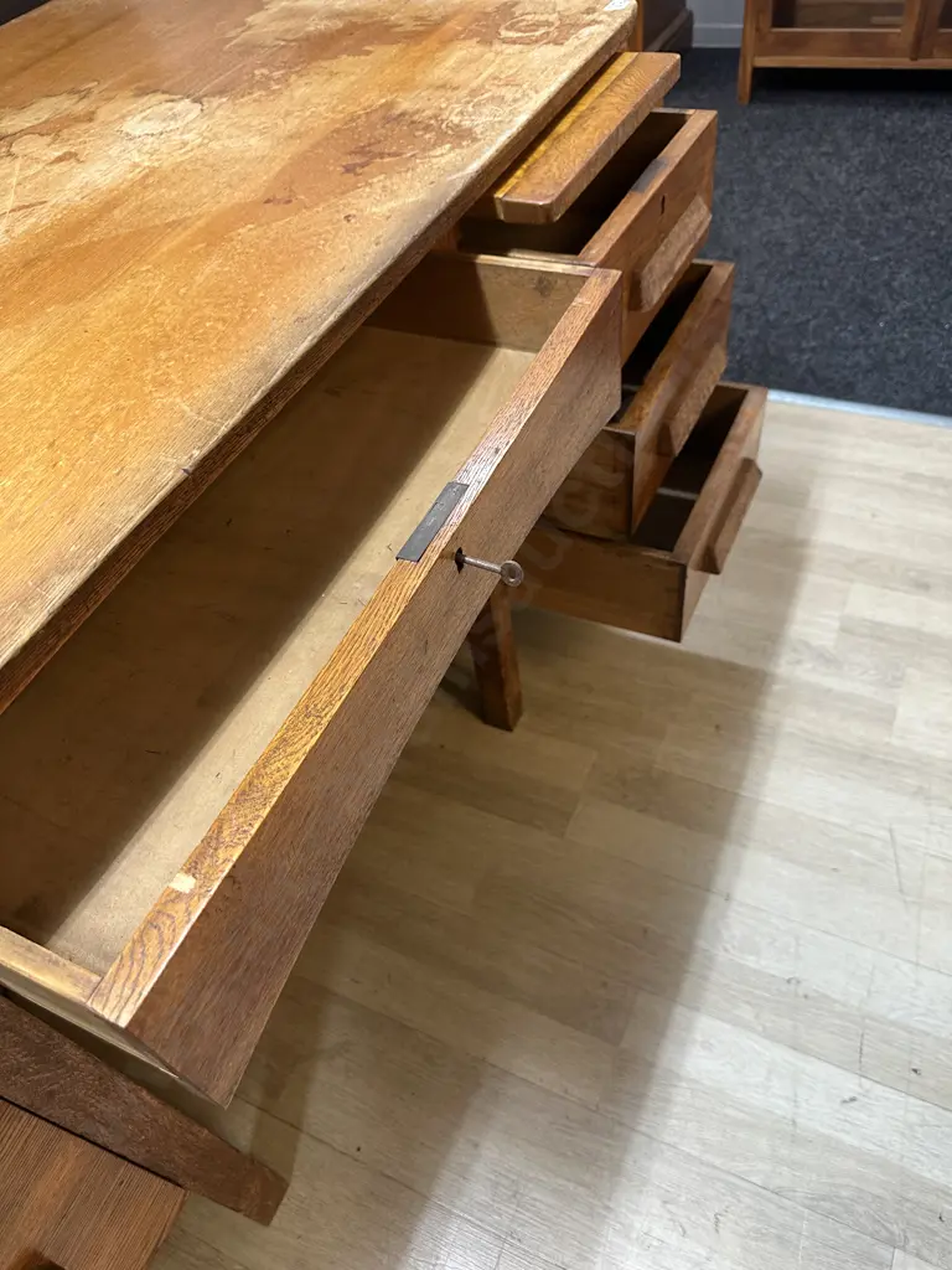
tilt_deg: -49.1
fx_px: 880
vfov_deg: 71.6
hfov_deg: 56.8
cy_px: 635
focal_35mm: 24
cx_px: 476
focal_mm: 6.86
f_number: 1.78
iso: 250
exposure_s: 1/50
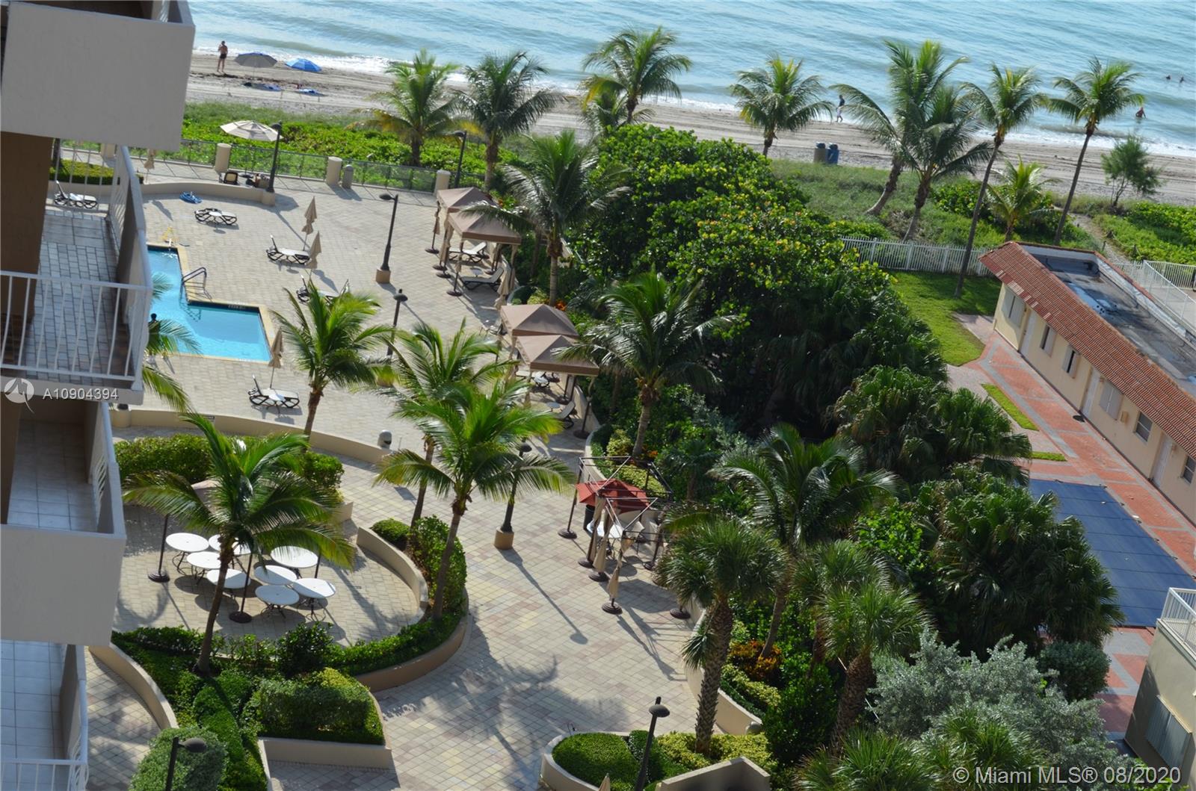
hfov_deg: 26.0
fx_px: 2585
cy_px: 396
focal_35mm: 78
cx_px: 598
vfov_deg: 17.4
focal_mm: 52
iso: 100
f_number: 8
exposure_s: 1/250
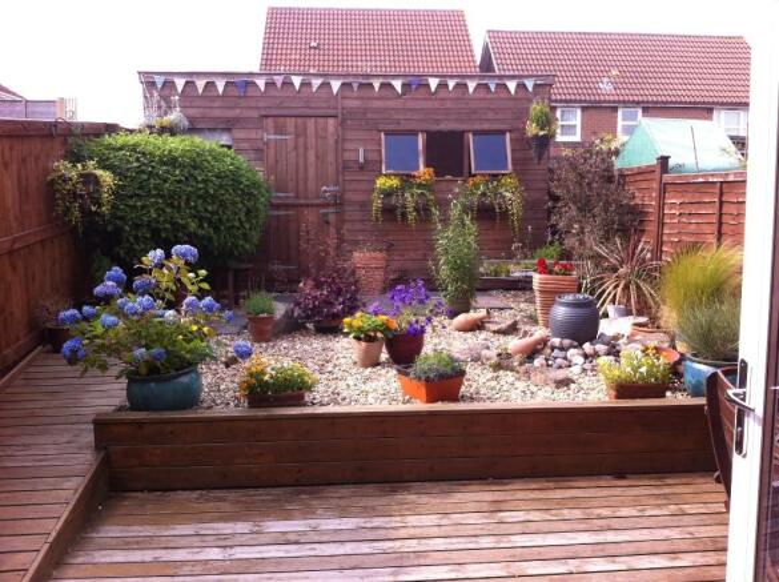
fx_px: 787
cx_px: 390
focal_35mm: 35
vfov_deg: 40.6
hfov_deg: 52.7
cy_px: 291
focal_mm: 3.85
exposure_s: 1/265
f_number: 2.8
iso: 80
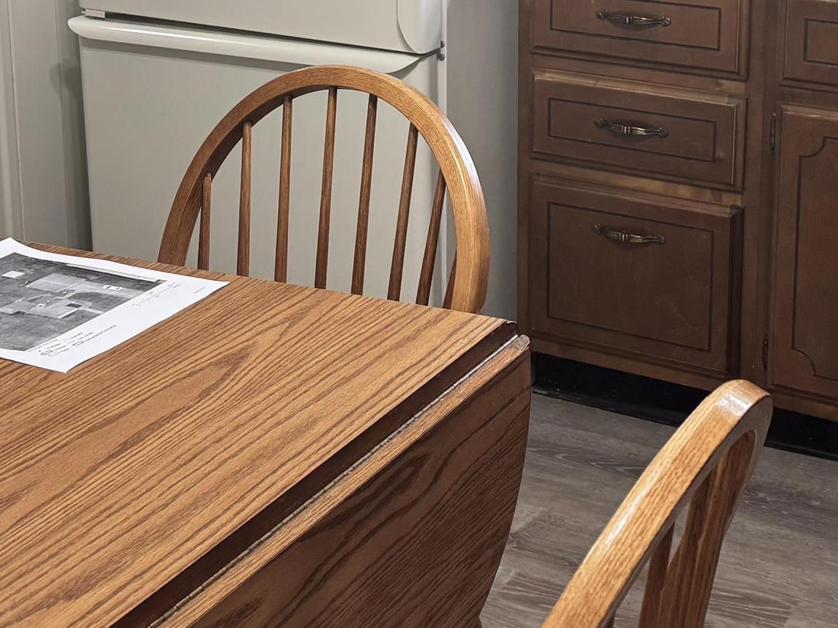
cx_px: 556
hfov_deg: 28.8
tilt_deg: -13.2
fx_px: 1622
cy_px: 15
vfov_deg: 21.2
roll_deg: -0.2
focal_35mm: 67
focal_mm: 6.76
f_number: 1.78
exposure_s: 1/120
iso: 160
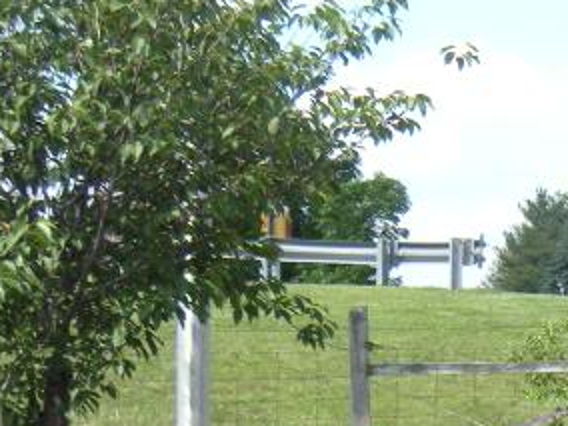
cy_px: 640
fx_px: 2067
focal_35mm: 126
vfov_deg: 11.3
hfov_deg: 14.1
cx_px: 972
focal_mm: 5.9
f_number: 3.8
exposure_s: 1/253
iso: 64
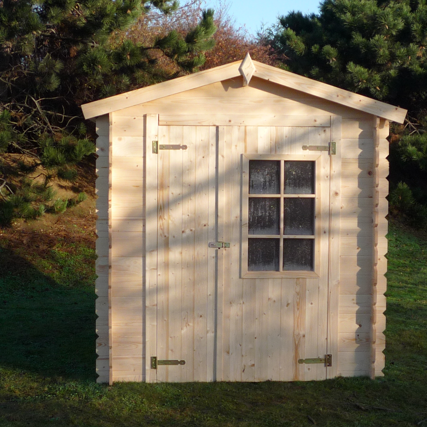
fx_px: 907
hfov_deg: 26.5
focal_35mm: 65
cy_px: 214
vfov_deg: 26.5
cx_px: 231
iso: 100
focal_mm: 5.3
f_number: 3.3
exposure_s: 1/500
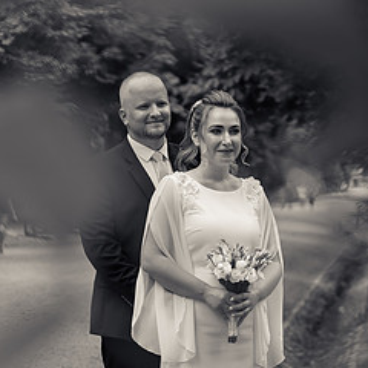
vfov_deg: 10.8
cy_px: 148
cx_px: 275
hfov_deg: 10.8
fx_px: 1948
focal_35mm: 162
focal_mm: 70
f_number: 2.8
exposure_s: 1/1000
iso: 160
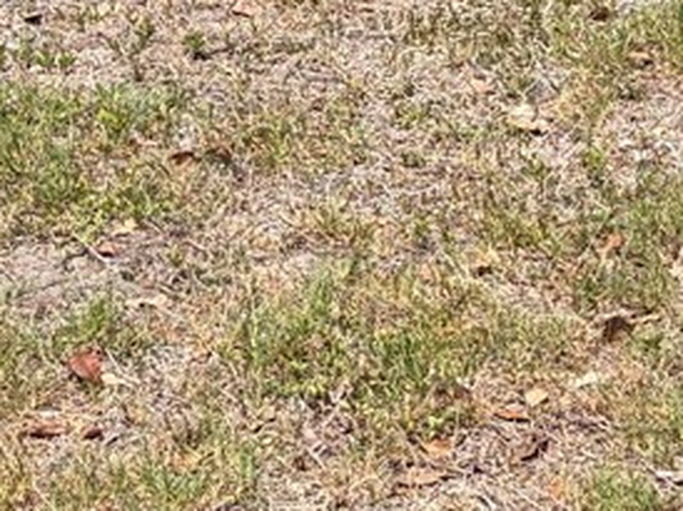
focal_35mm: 152
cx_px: 279
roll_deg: +1.4
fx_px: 2996
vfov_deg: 8.7
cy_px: -778
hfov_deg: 13.0
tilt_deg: -2.9
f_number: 1.6
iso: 64
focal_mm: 5.96
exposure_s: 1/4608
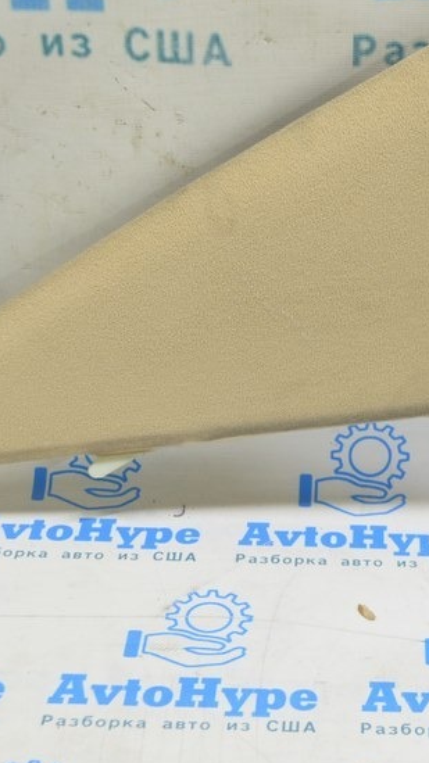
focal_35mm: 76
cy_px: 422
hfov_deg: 15.7
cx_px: 387
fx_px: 1538
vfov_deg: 27.9
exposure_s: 1/15
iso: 400
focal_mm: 26
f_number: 5.6
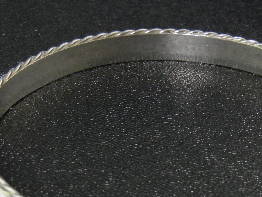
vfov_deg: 13.4
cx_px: 163
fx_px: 825
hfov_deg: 18.0
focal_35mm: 109
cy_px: 182
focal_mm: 9.3
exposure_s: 1/30
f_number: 7.8
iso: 800
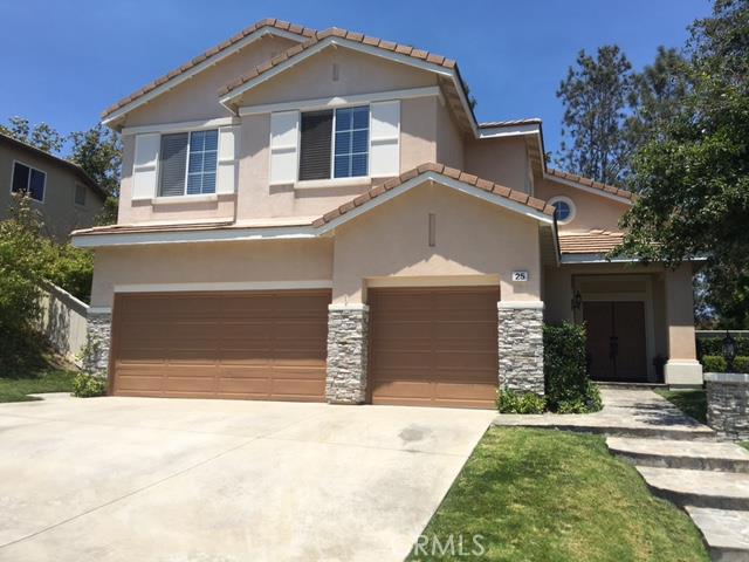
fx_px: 627
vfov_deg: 48.2
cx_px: 374
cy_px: 281
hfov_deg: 61.7
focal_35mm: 29
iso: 25
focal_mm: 4.15
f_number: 2.2
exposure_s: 1/2262
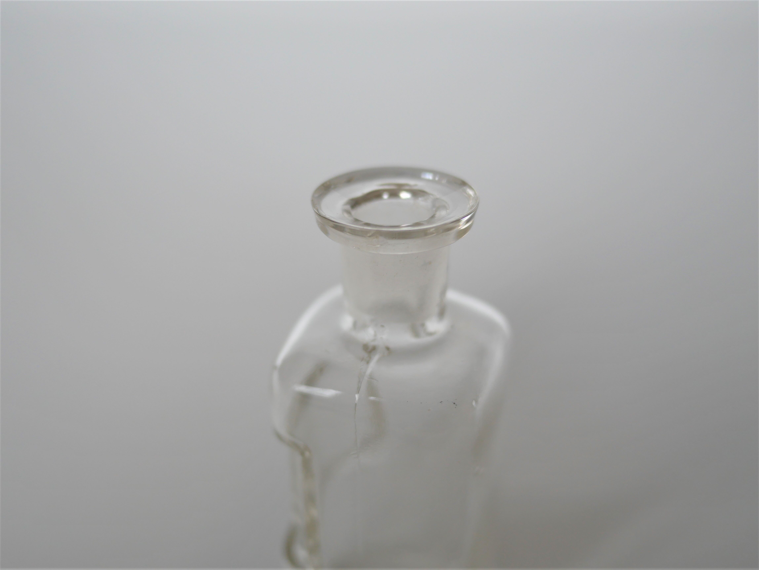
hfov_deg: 46.8
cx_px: 380
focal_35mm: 40
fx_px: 877
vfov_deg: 36.0
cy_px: 285
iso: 200
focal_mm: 20
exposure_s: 1/125
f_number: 1.7
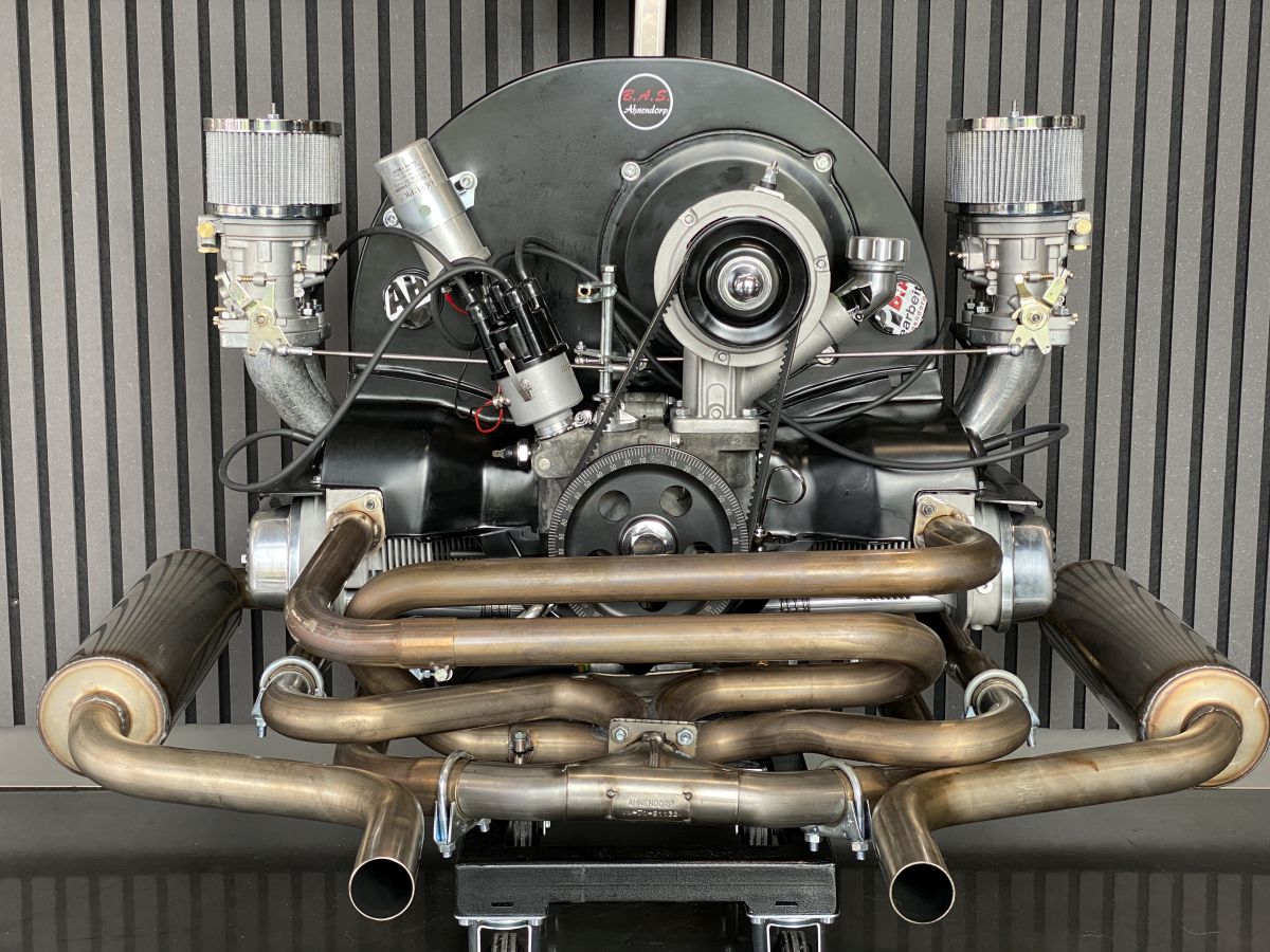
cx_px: 635
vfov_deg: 28.0
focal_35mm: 52
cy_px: 476
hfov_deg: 36.8
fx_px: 1908
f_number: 2
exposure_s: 1/50
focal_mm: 6
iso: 100
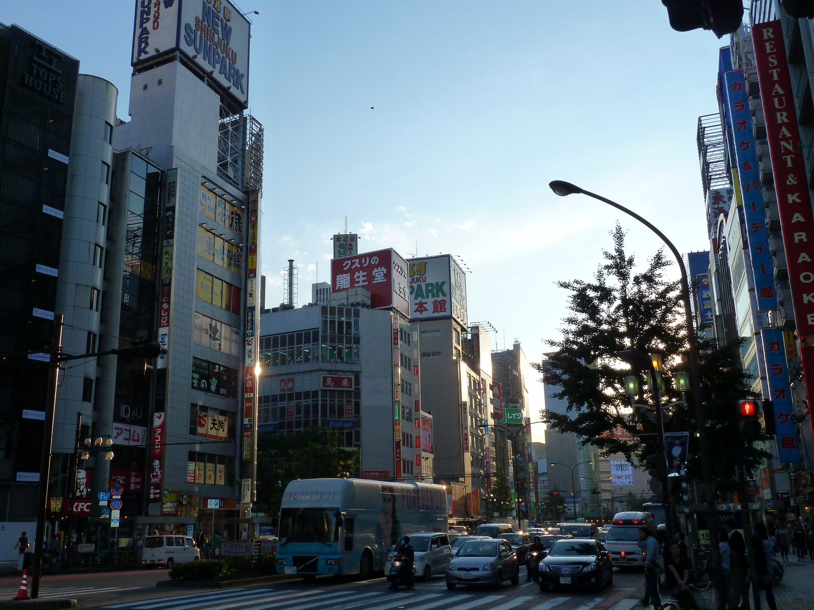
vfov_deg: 40.7
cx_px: 407
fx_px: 823
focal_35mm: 35
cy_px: 305
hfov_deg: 52.6
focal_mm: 5.7
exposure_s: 1/500
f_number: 4.5
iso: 125
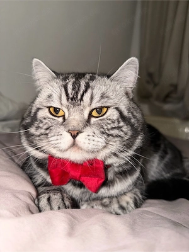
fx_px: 175
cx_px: 94
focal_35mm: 24
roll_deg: -7.7
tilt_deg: -2.8
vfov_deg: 71.6
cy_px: 126
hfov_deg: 56.8
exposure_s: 1/24
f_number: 1.78
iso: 64
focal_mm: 6.76
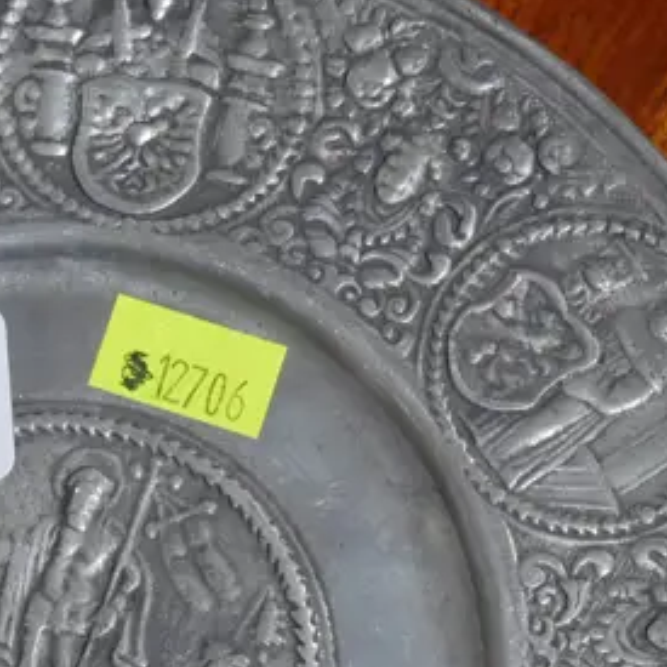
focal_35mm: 191
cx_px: 15
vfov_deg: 9.1
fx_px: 4164
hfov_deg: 9.1
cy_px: 690
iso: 640
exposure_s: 1/60
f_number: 5.4
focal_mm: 29
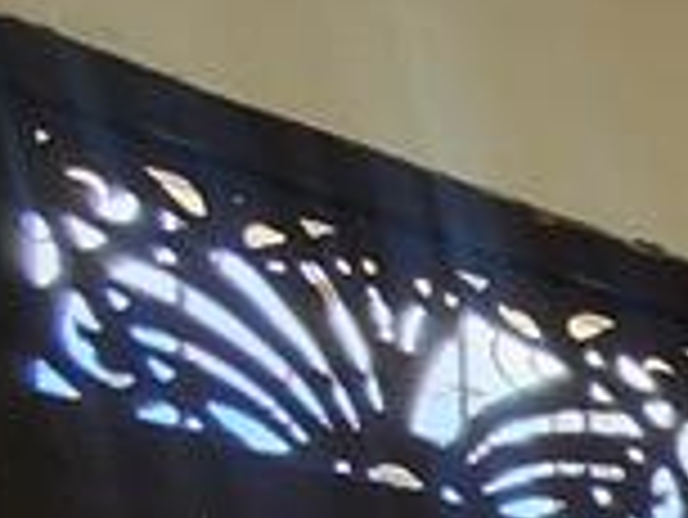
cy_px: 1432
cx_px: 2239
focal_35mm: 87
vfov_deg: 11.8
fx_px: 1730
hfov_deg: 10.4
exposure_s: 1/120
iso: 50
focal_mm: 2.2
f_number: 2.2
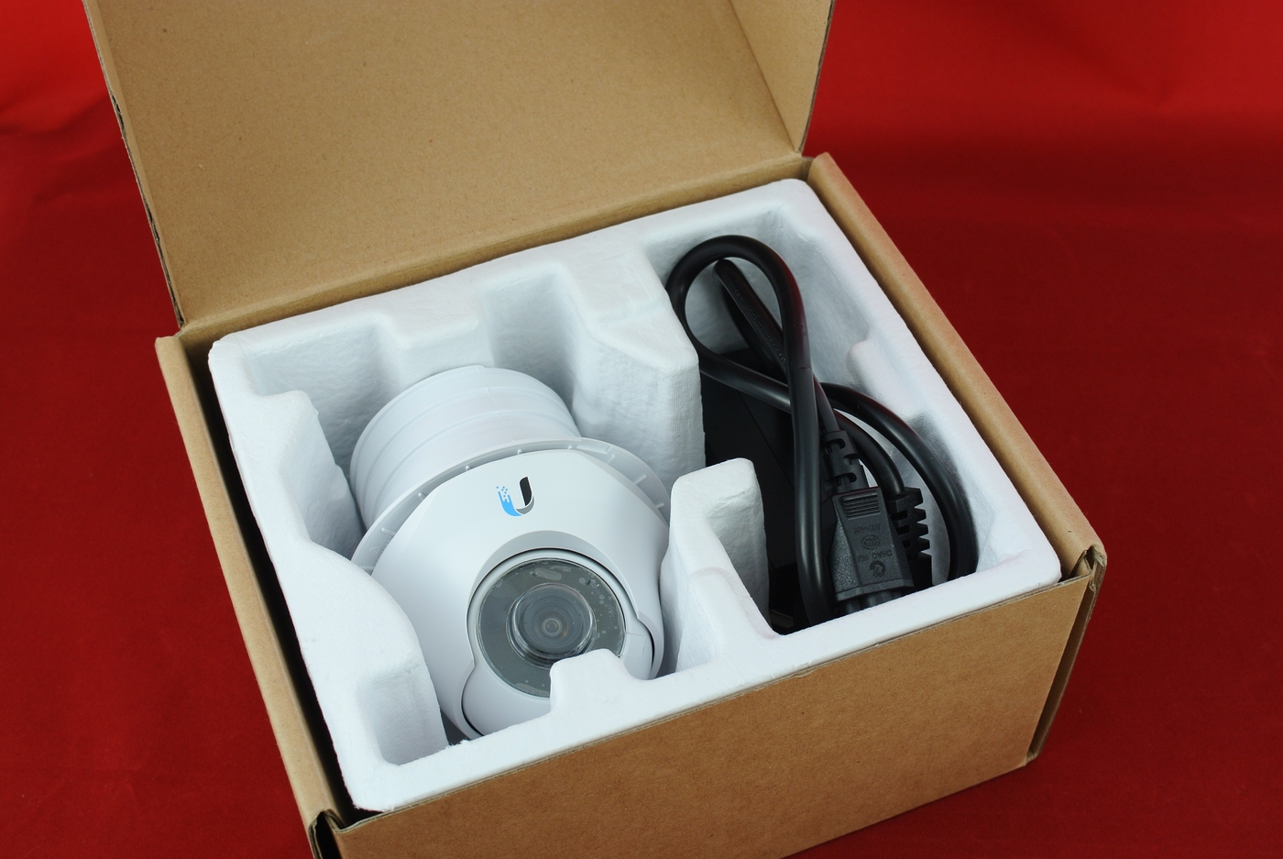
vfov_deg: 27.6
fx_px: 1748
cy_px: 430
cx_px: 642
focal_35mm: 49
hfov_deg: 40.3
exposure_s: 1/4
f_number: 4.5
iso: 100
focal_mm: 18.5
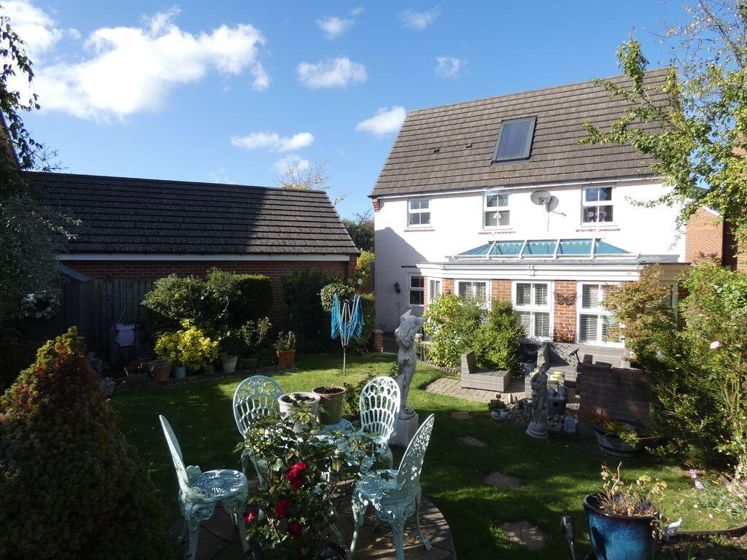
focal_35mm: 20
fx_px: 432
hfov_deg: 81.7
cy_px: 280
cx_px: 374
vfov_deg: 66.0
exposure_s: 1/800
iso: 80
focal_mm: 3.6
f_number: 2.8
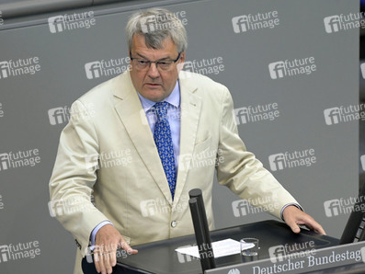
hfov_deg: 4.7
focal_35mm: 426
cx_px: 176
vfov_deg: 3.5
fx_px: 4493
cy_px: 137
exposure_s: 1/400
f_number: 5.6
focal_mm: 390
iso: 8000
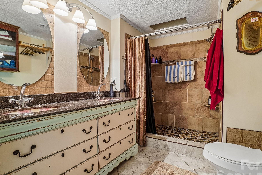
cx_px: 139
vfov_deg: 70.4
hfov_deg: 93.2
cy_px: 89
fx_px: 124
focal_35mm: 17
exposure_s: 1/3.33
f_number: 8
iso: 400
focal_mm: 10
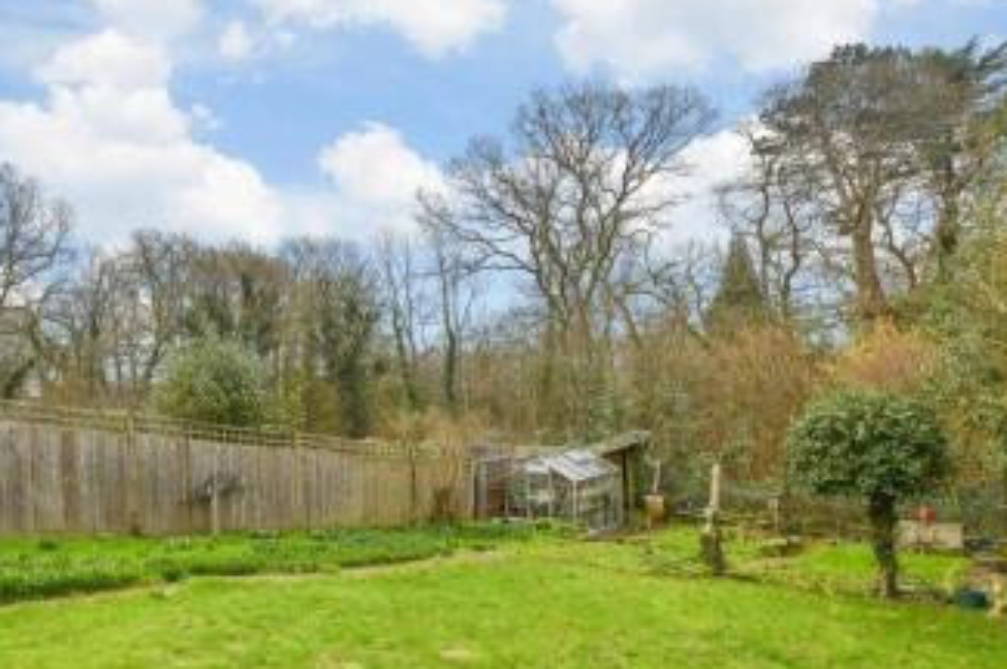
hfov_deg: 77.4
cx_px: 384
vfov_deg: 56.3
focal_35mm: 22
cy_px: 426
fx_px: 615
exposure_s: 1/100
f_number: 8
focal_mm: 10
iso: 160
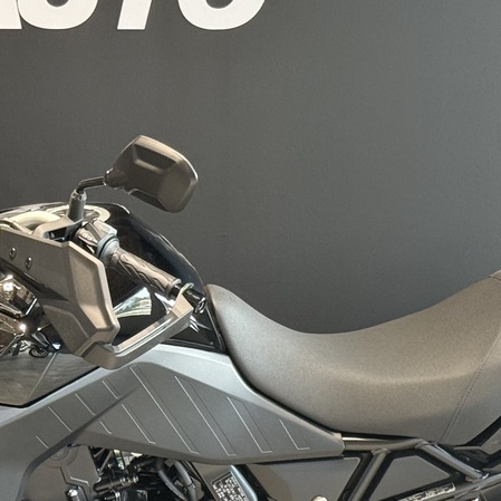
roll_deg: -0.4
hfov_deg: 12.8
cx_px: 162
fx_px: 2227
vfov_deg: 12.8
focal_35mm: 136
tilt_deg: -3.3
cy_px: 362
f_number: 1.78
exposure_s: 1/50
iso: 200
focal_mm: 6.76
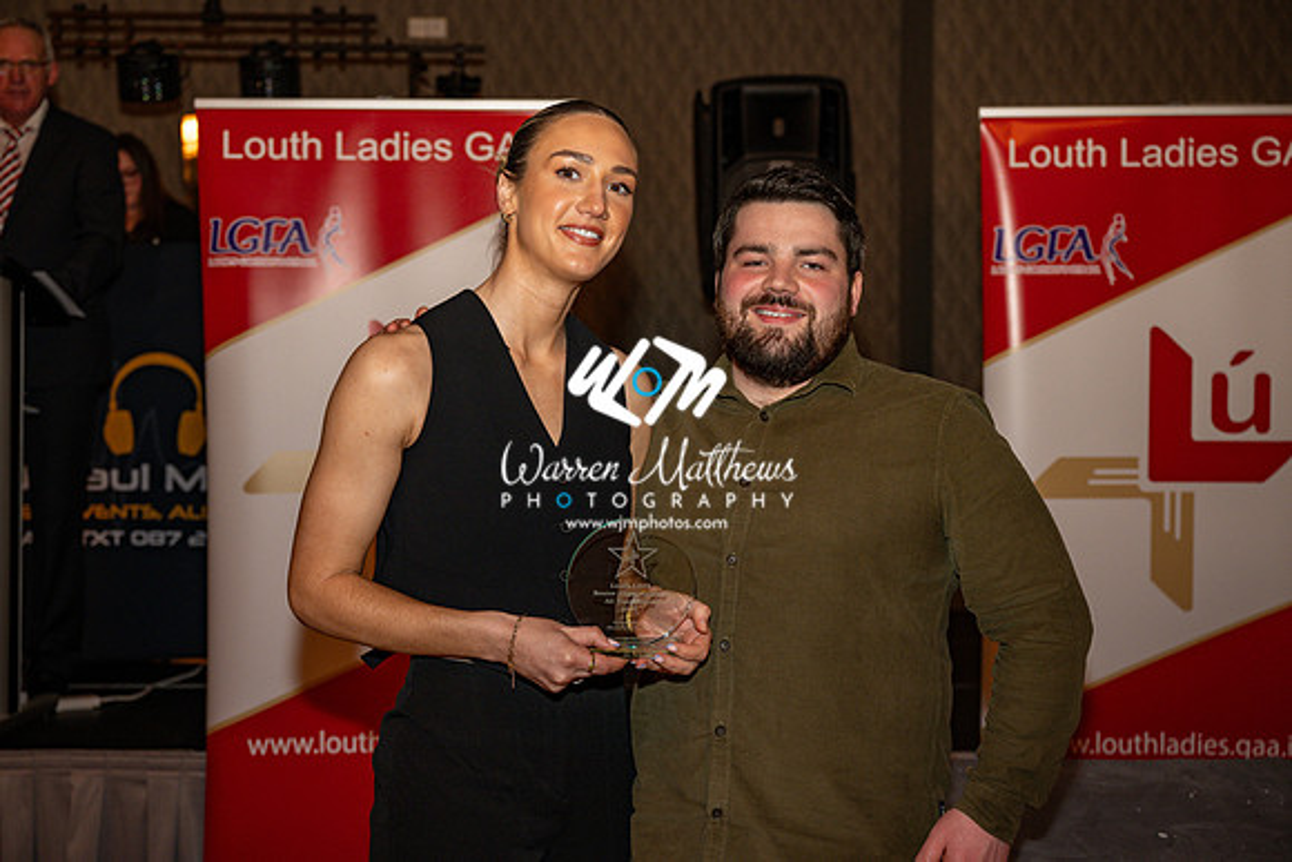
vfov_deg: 28.4
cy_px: 431
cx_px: 646
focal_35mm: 47
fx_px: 1703
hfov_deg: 41.6
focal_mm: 46
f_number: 3.5
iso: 500
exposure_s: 1/125
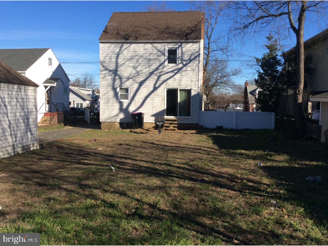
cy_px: 123
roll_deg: -0.6
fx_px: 303
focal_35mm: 32
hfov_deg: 56.8
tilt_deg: -3.7
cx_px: 164
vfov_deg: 44.2
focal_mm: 3.3
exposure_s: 1/1330
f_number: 2.4
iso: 32
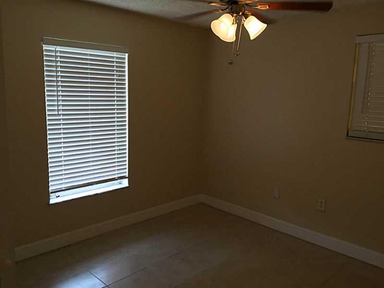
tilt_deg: -7.9
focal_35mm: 29
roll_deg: -1.8
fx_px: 322
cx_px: 192
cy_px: 144
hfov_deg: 61.7
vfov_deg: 48.2
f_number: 2.2
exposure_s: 1/40
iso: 40
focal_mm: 4.15
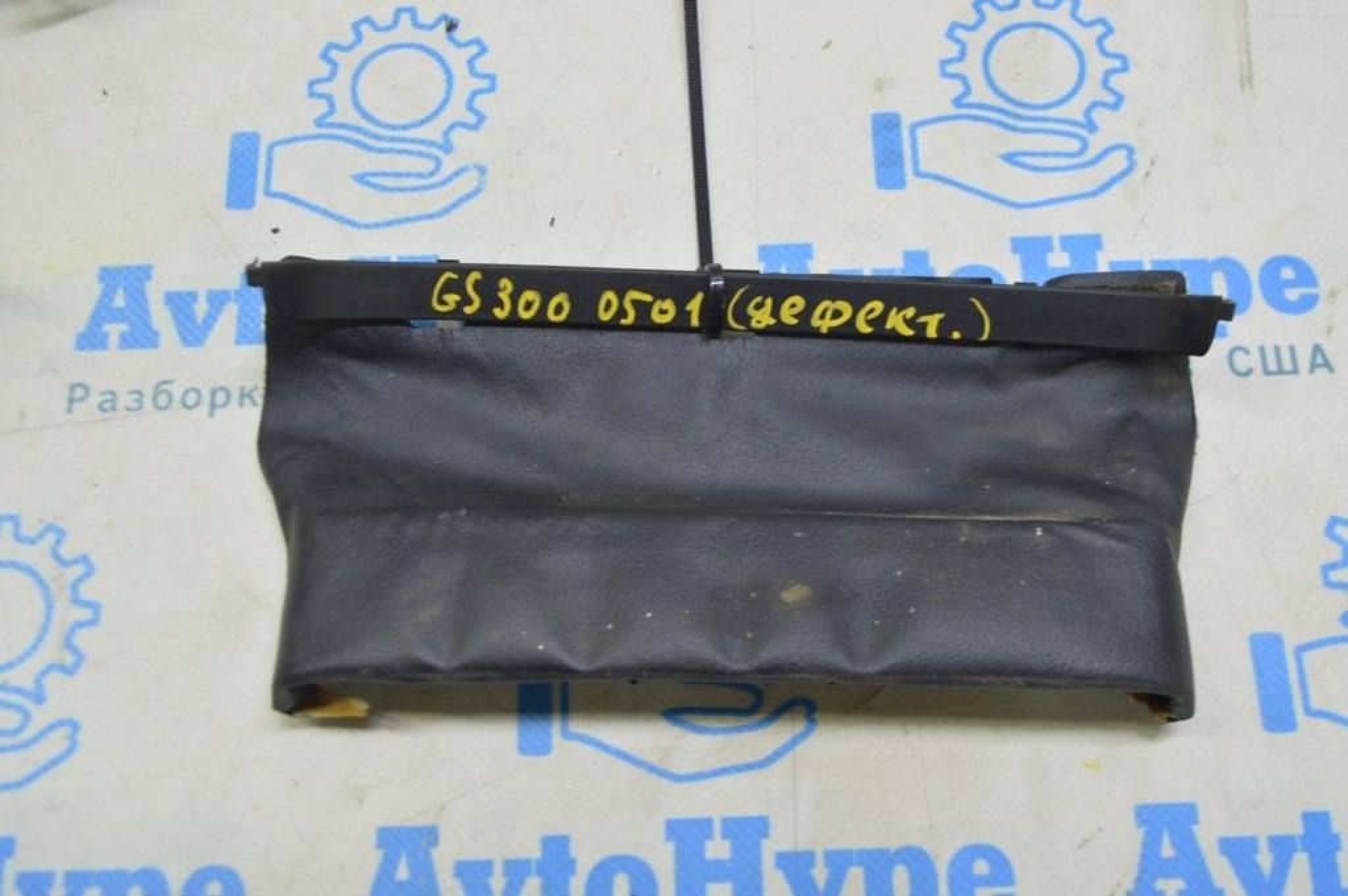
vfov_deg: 35.4
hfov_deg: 51.3
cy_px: 448
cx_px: 674
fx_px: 1403
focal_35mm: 38
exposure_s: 1/20
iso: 400
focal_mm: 25
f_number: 5.6
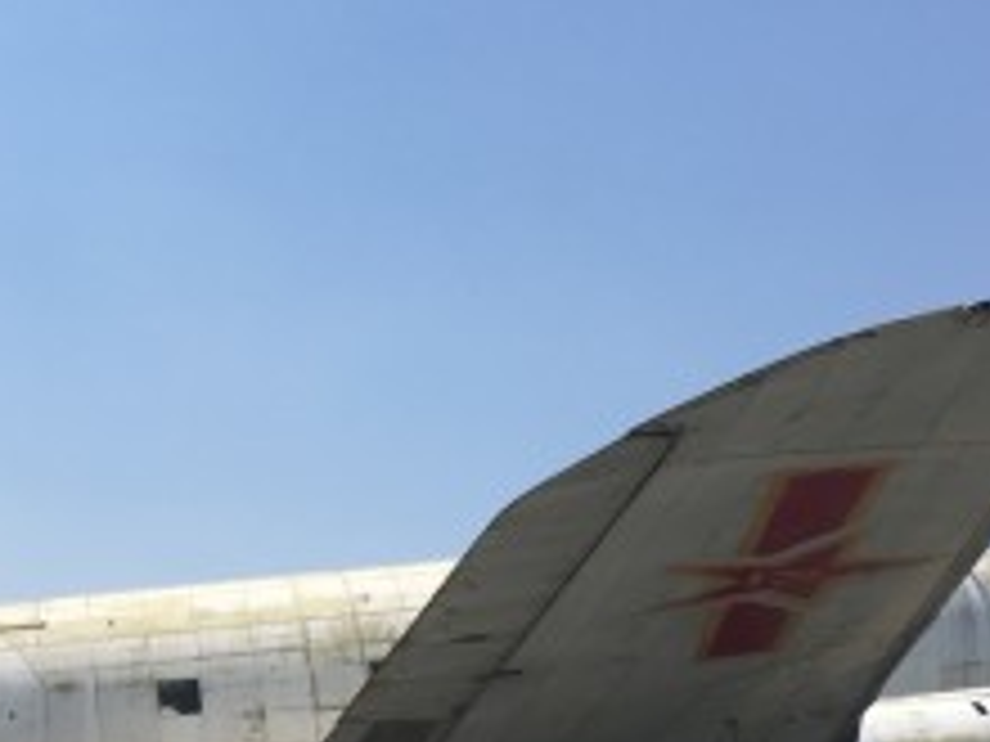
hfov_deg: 24.4
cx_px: 216
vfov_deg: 18.6
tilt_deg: +8.6
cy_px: 481
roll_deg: -4.4
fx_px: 2259
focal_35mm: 79
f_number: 2.2
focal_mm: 4.15
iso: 25
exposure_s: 1/2564
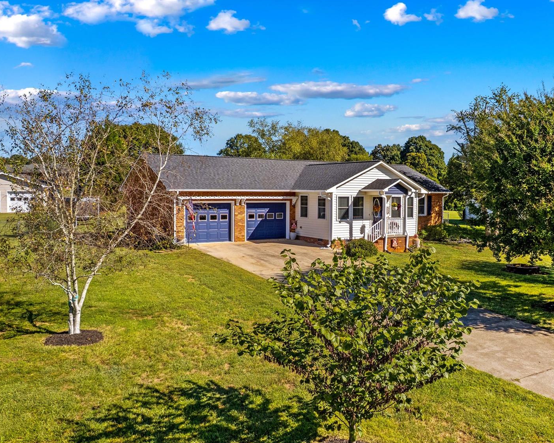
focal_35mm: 30
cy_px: 224
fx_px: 492
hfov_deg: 58.5
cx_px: 322
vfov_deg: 48.5
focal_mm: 8.38
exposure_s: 1/1000
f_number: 2.8
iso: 110
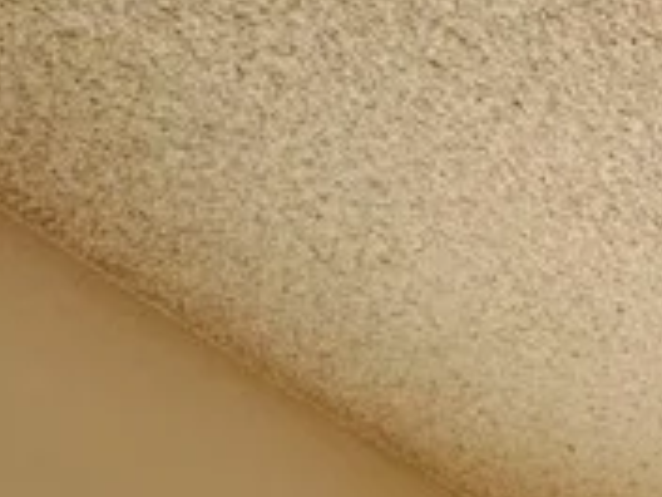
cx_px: 1745
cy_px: 1371
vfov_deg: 8.6
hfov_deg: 10.6
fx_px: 2888
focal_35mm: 151
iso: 32
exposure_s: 1/238
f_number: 1.6
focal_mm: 4.2
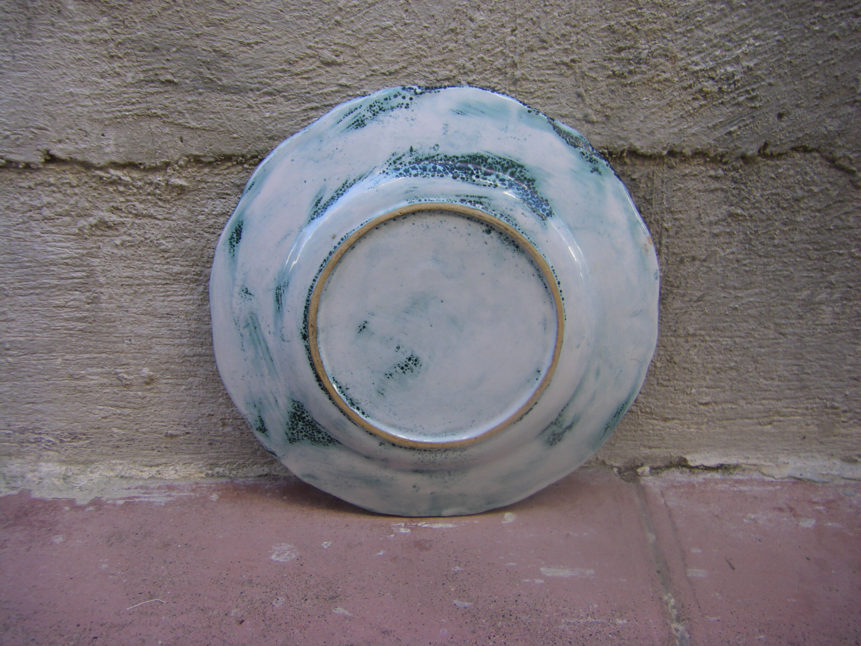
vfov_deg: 37.7
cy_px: 323
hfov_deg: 49.0
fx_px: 945
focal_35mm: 38
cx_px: 430
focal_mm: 6.3
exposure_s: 1/50
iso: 80
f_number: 3.5
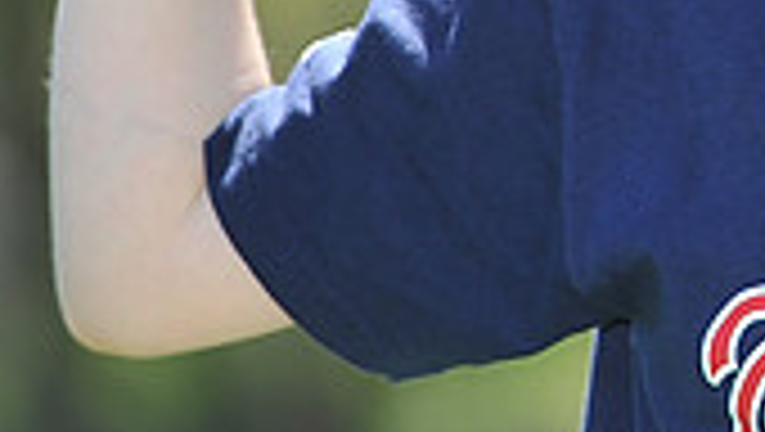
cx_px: 1130
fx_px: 14517
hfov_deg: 3.0
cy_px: -288
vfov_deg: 1.7
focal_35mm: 715
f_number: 4.5
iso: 200
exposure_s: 1/640
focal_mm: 200
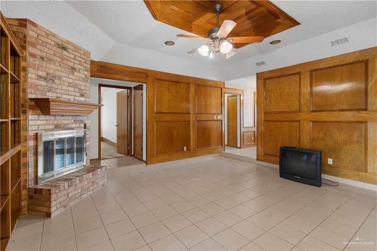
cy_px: 126
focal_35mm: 17
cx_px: 188
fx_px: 178
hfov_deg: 93.3
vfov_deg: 70.4
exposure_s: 1/2.5
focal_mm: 17
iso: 1000
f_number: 5
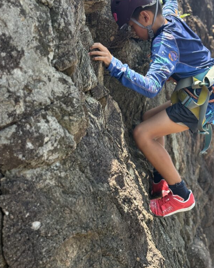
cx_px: 131
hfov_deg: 24.1
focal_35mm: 63
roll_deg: -2.3
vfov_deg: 29.9
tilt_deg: -6.1
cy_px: 104
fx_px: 499
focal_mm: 6.76
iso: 64
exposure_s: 1/819
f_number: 1.78
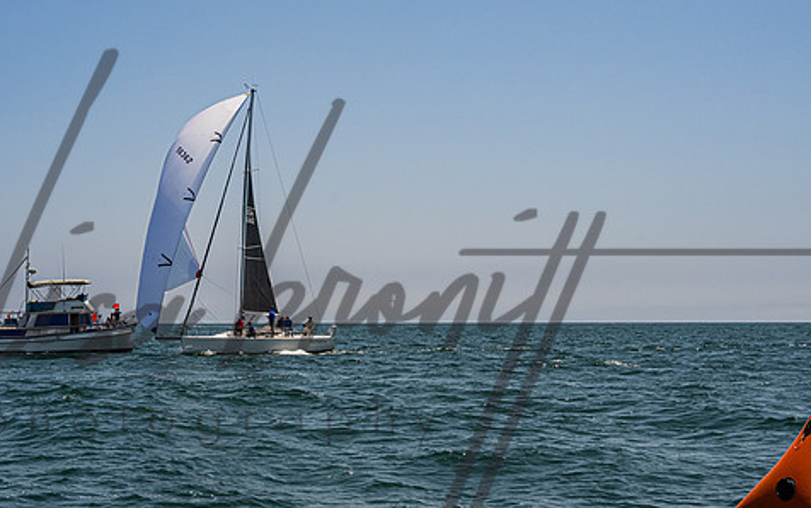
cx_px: 277
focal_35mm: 55
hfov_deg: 36.5
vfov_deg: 23.6
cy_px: 223
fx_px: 1216
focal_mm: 35
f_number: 8
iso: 500
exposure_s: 1/3200
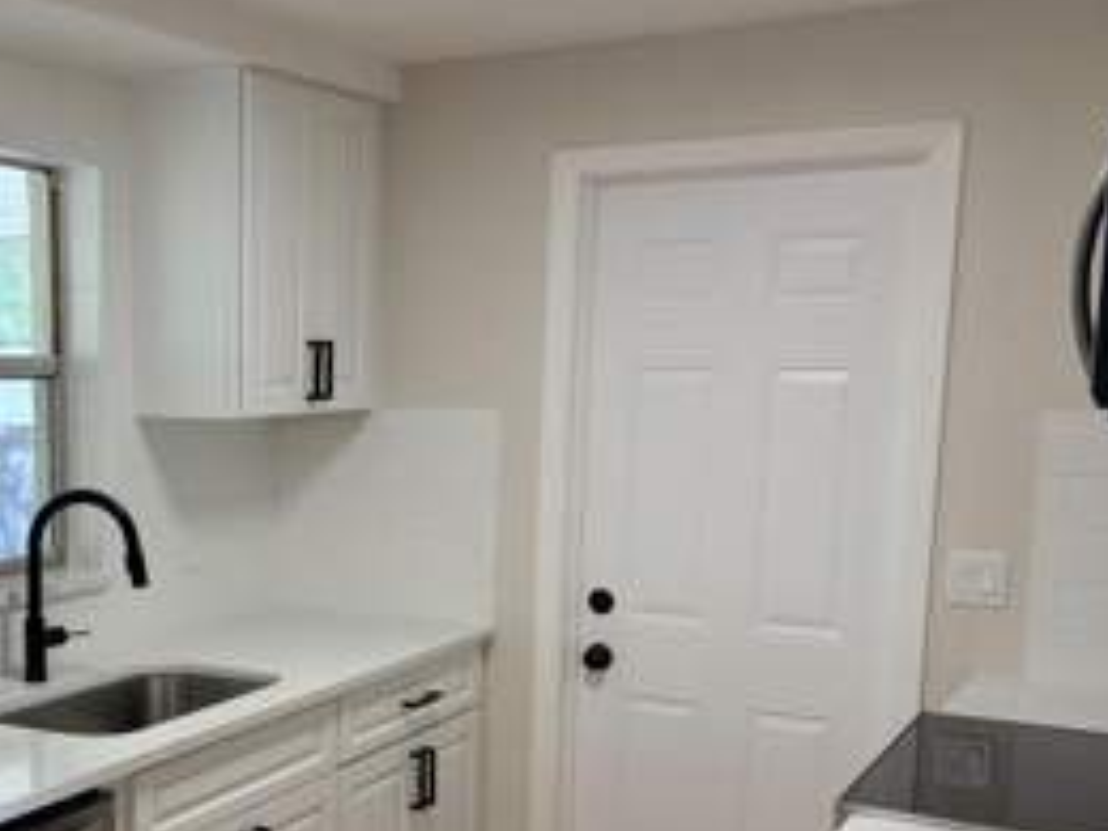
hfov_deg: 38.0
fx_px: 1536
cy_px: 597
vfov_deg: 29.9
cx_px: 200
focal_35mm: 48
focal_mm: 5.96
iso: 100
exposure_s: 1/155
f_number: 1.6
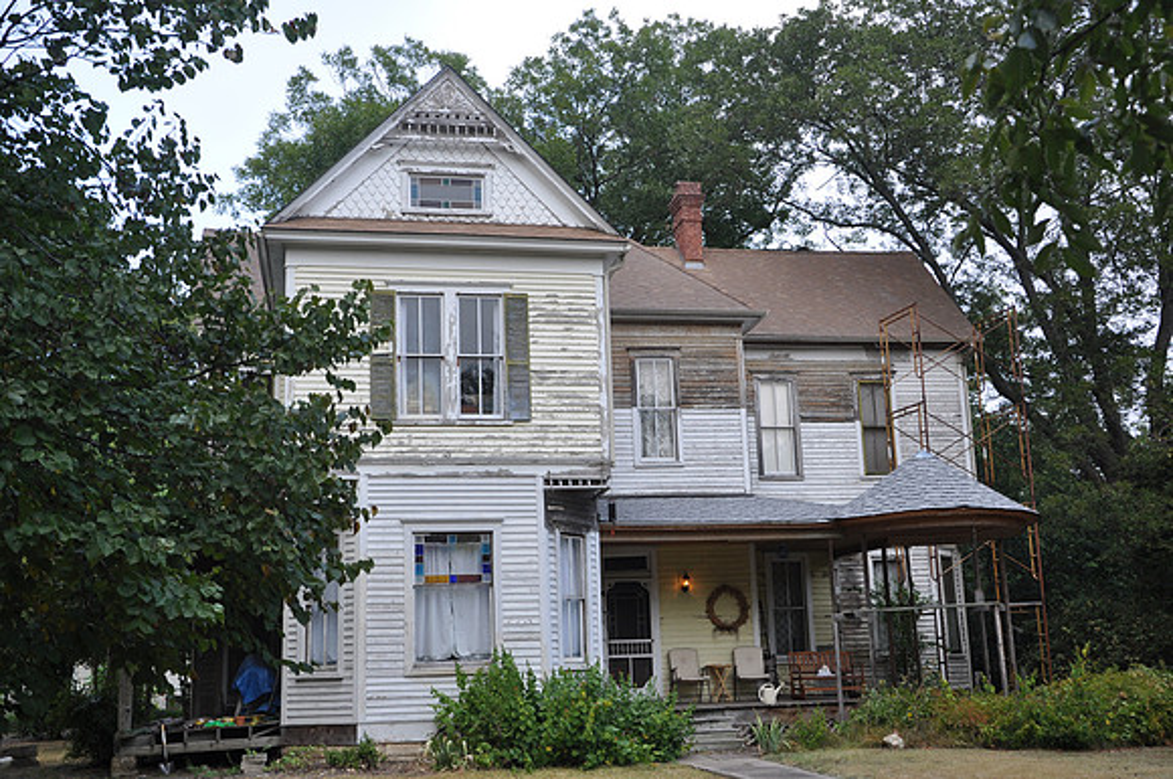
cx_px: 586
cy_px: 390
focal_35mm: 39
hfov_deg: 49.6
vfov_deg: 34.1
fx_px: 1269
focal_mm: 26
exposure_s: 1/40
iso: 200
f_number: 6.3
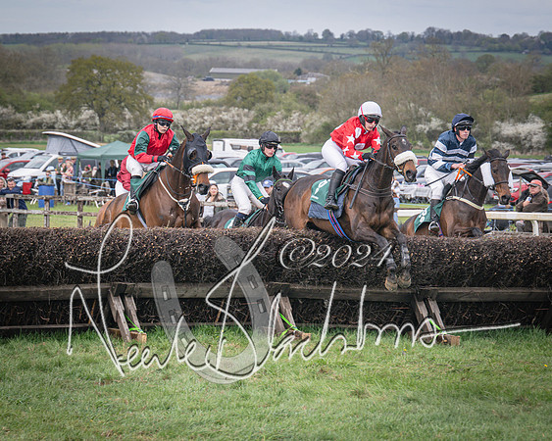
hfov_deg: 10.5
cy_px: 227
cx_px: 315
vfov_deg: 8.4
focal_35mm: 183
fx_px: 2997
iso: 400
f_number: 5
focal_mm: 110
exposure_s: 1/800
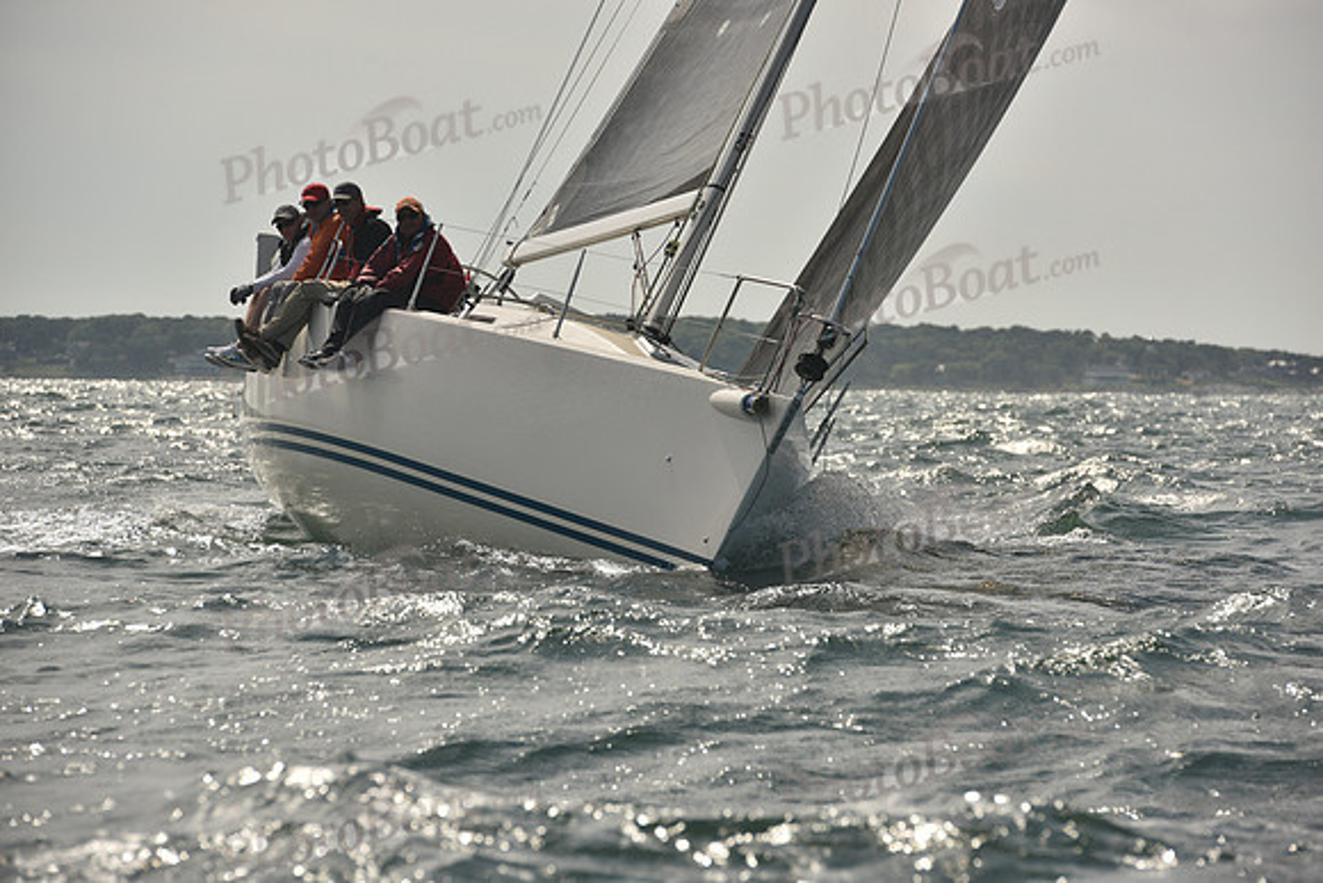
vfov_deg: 6.9
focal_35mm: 200
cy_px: 442
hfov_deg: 10.3
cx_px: 662
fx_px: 7351
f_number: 8
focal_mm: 200
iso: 320
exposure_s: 1/1000
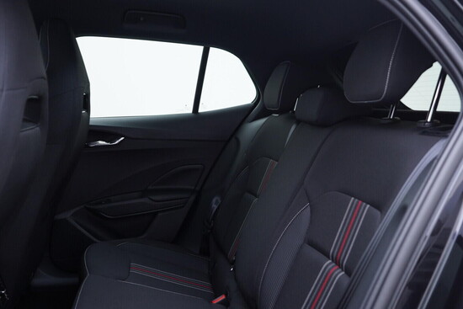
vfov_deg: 36.9
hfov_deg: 53.1
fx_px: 463
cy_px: 154
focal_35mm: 36
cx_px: 232
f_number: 2.8
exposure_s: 1/40
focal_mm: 24
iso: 320
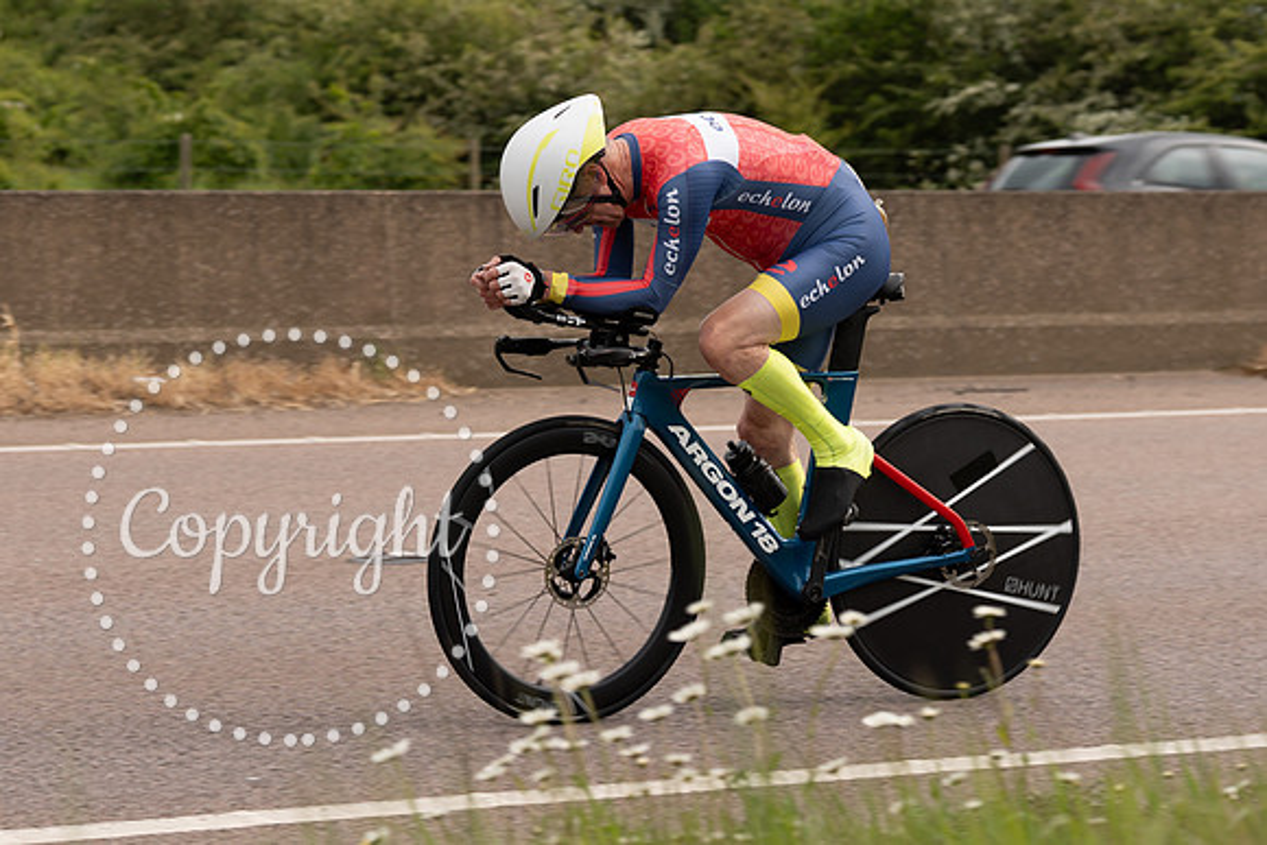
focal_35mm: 113
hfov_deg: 18.1
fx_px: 3982
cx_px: 557
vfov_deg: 12.1
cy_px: 226
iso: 125
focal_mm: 70
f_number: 4
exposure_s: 1/800
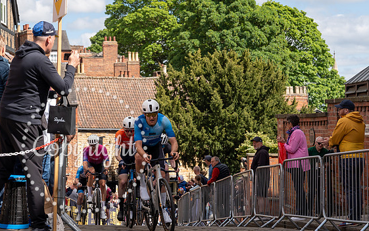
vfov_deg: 13.8
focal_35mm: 95
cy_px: 90
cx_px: 150
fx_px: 956
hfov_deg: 21.8
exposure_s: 1/1000
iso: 250
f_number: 5
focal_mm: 70
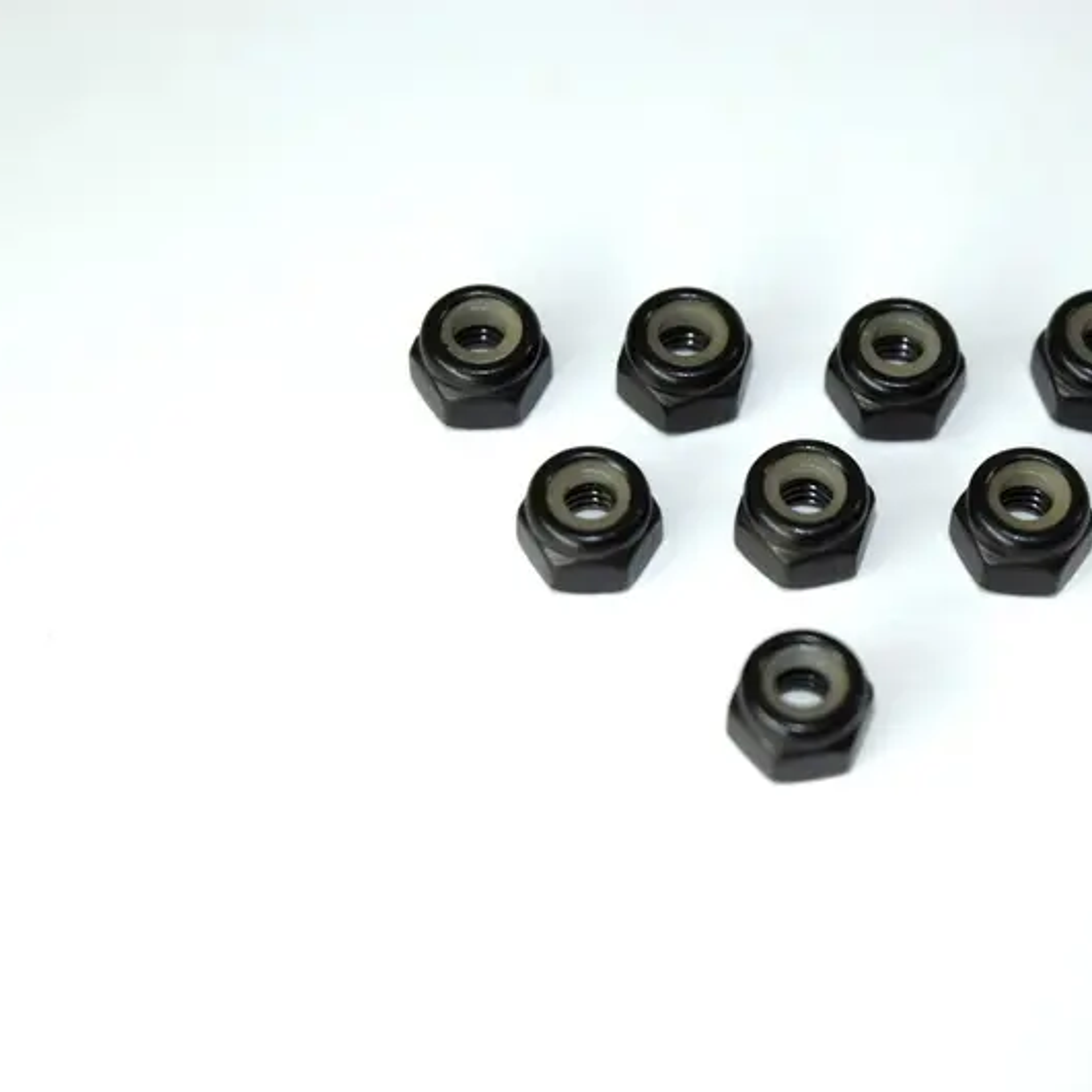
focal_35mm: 100
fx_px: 3569
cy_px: 547
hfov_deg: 17.3
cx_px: 808
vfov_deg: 17.4
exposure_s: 1/125
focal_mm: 52
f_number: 5.6
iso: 100
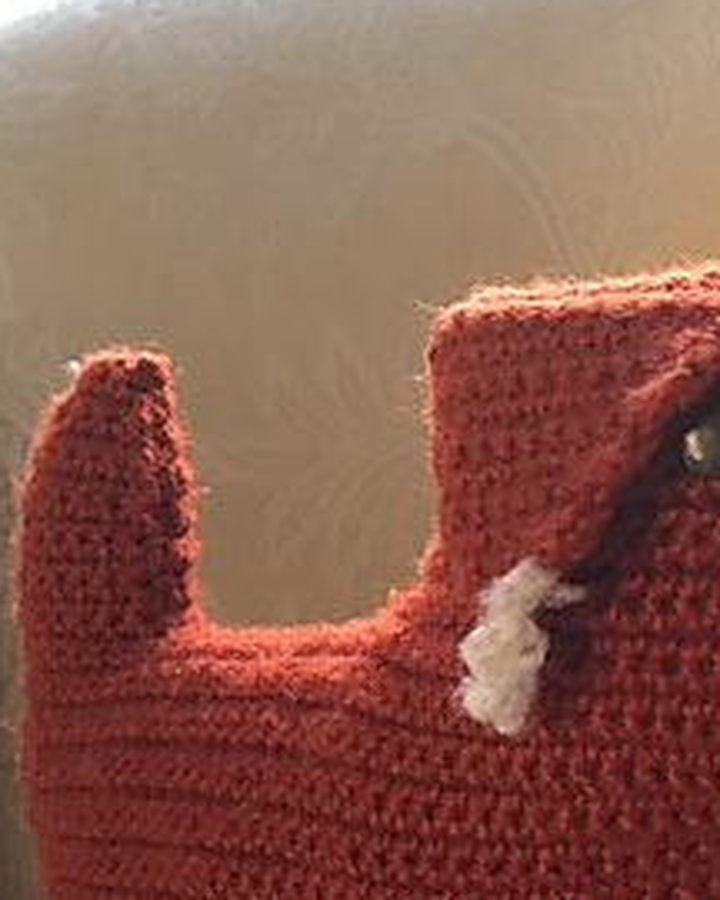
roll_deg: +7.9
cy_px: 727
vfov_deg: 27.7
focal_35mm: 67
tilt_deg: -9.6
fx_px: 1785
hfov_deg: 22.7
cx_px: 493
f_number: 2.2
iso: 160
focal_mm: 4.15
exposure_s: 1/30
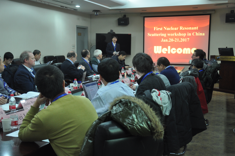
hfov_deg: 41.2
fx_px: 313
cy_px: 78
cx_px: 118
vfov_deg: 28.0
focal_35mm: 48
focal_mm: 32
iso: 720
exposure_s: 1/15
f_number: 4.2
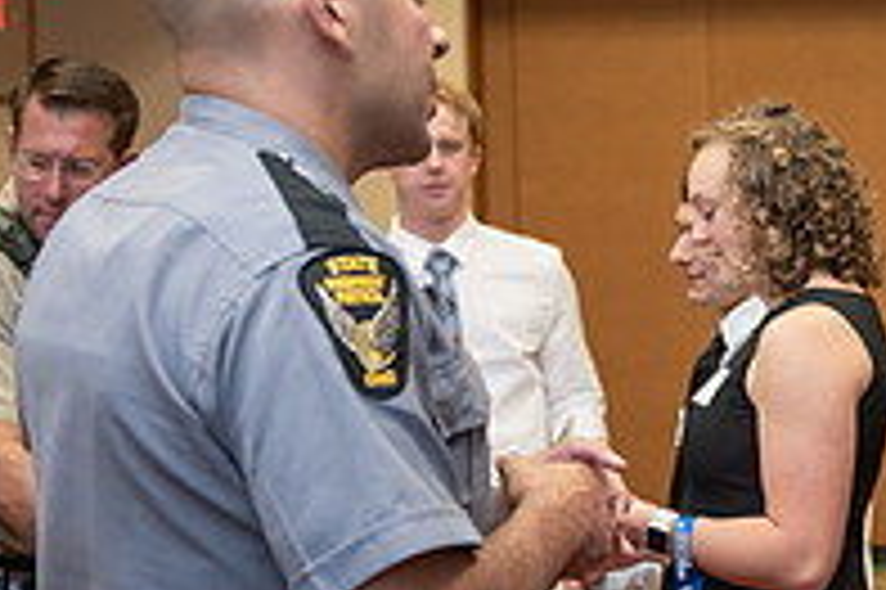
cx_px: 1007
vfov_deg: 11.6
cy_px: 327
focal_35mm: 118
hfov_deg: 16.8
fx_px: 2902
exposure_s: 1/160
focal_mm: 40
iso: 1250
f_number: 3.2
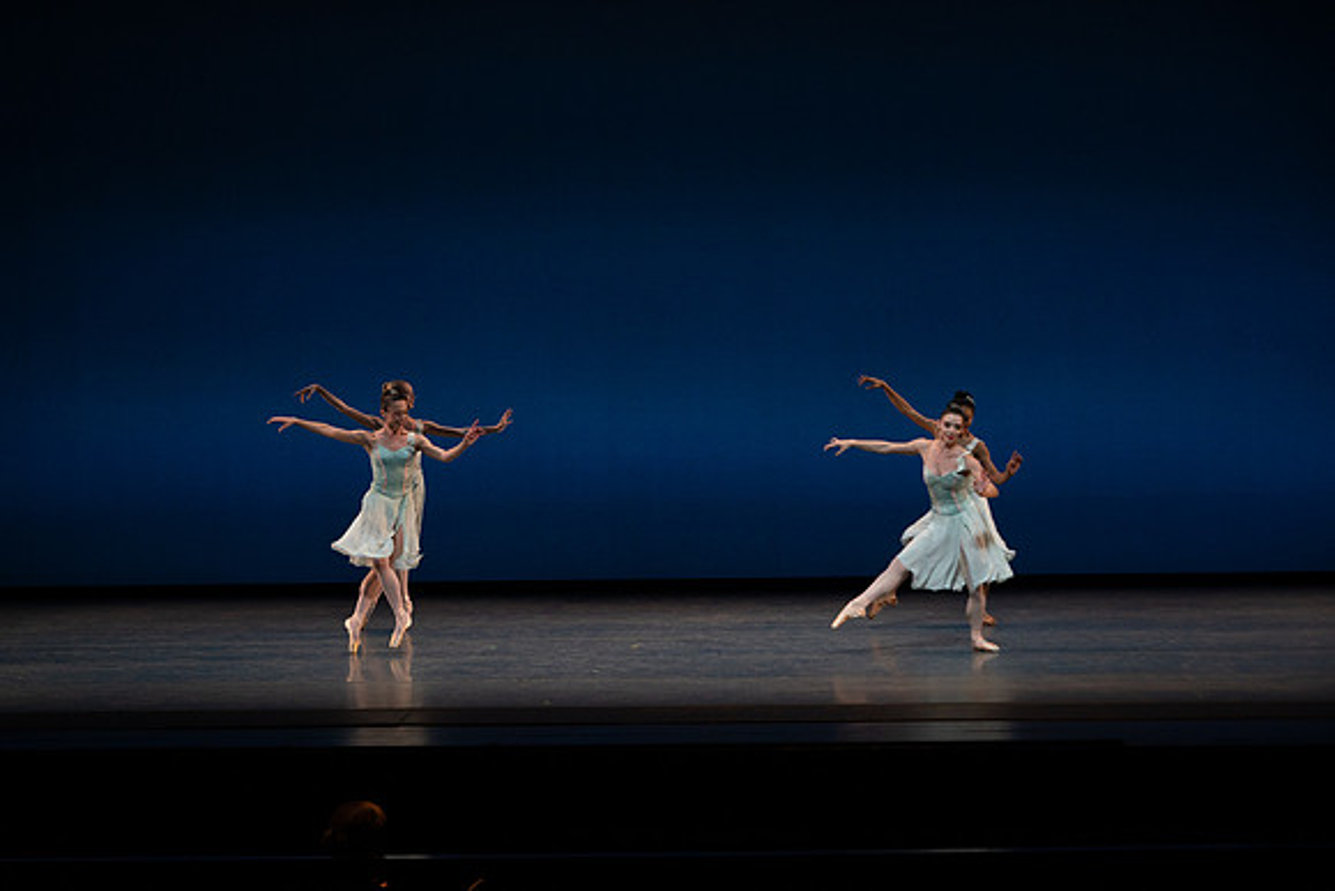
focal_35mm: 107
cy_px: 446
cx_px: 668
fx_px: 3969
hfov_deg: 19.1
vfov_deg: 12.8
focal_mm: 107
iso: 3200
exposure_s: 1/500
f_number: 8
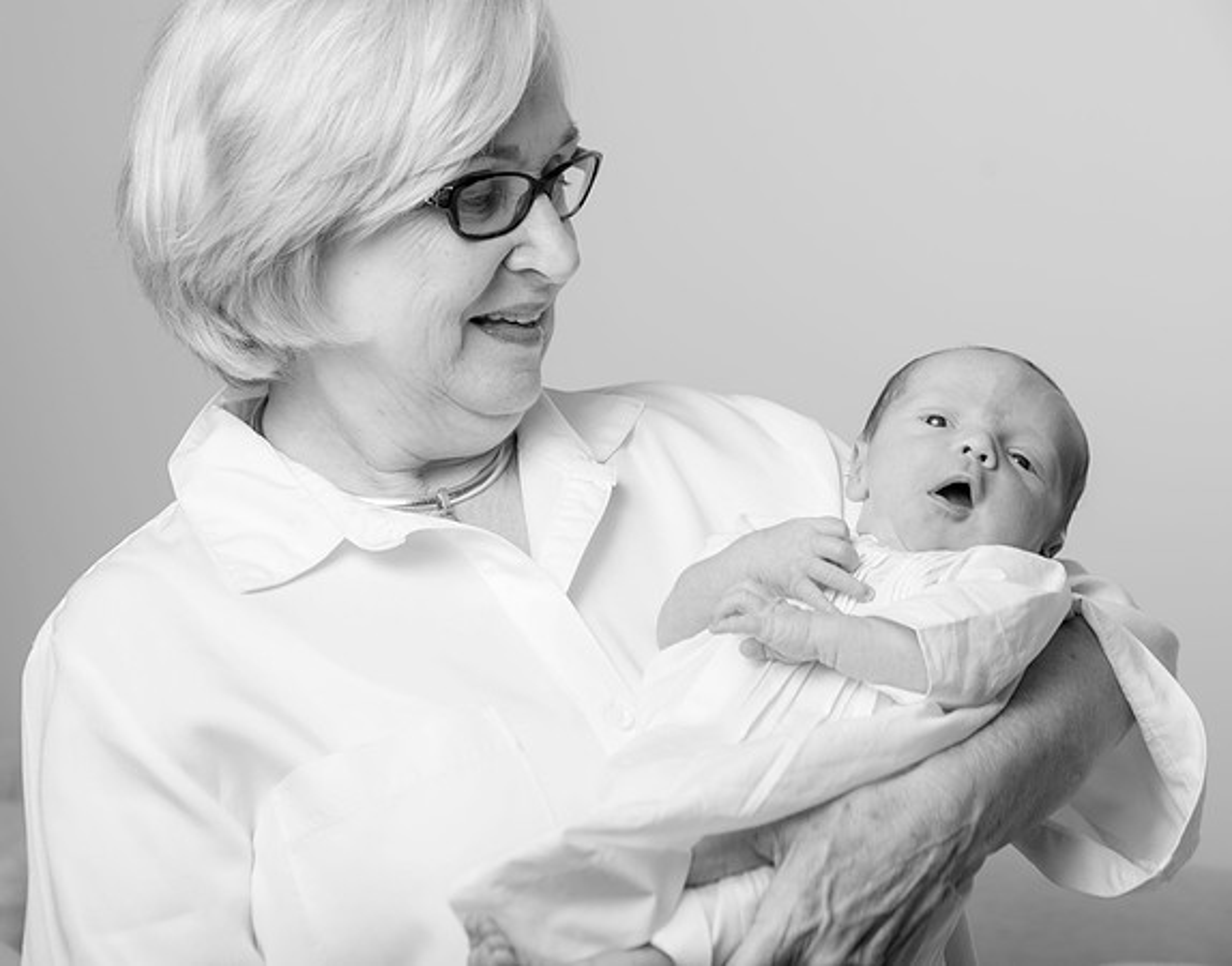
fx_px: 3827
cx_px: 546
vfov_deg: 14.4
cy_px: 483
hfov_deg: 18.3
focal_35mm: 106
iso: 125
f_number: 6.3
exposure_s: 1/160
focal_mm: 95
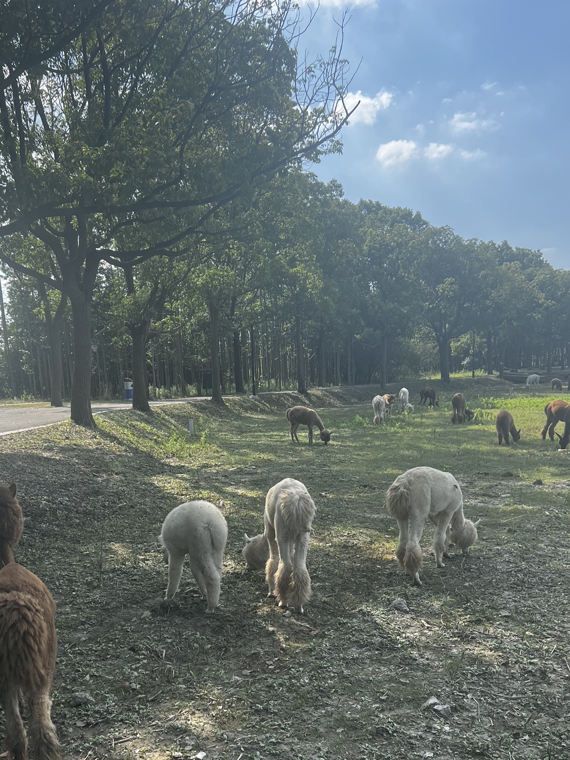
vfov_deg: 49.0
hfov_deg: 38.5
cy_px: 525
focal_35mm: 37
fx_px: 812
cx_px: 232
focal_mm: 5.7
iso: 50
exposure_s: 1/1511
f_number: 1.5
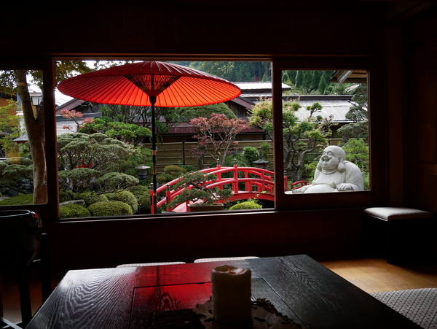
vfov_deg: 46.9
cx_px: 218
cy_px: 164
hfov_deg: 59.9
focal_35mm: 30
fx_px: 379
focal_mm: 15
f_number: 5
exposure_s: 1/160
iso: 200
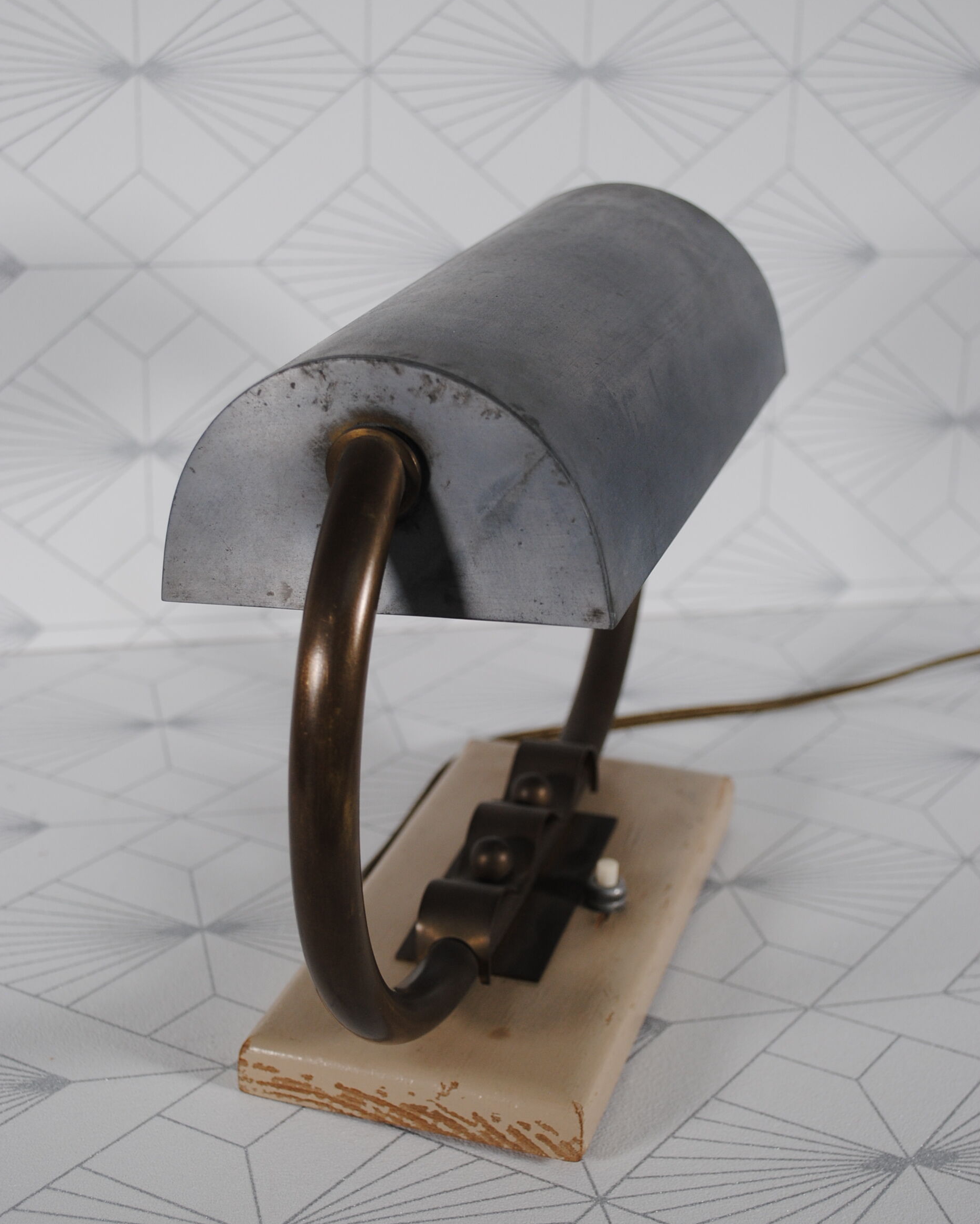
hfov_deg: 27.1
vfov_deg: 33.6
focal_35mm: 56
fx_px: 2030
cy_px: 638
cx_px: 489
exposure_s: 1/125
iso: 200
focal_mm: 32
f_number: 5.6
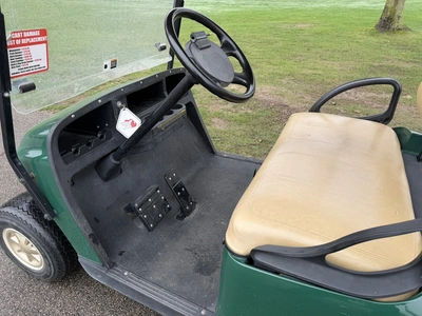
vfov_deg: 56.8
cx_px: 211
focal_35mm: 24
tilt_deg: -23.7
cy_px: 158
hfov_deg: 71.6
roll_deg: -0.4
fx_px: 293
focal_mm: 6.76
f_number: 1.78
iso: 80
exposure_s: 1/708
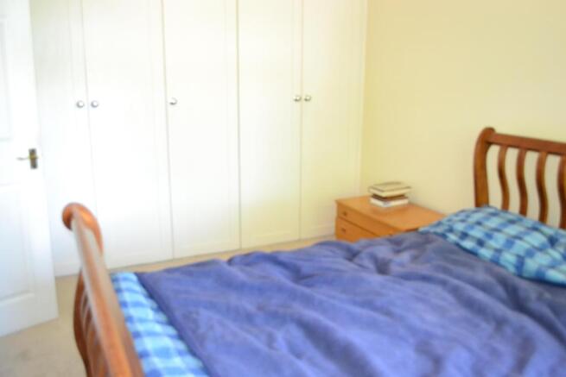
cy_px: 188
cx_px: 283
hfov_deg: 61.9
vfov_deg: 43.6
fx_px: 472
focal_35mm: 30
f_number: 4.5
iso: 3200
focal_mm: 20
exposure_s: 1/100
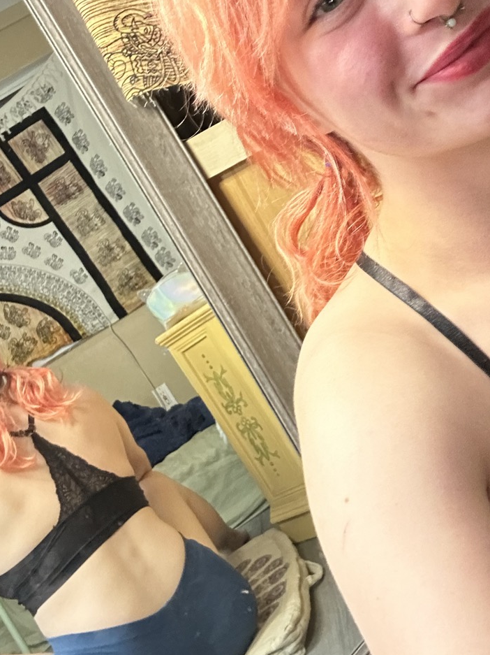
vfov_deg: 45.4
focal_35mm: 41
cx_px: 297
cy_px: 249
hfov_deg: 35.0
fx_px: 774
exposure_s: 1/15
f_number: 1.9
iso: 800
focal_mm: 2.69
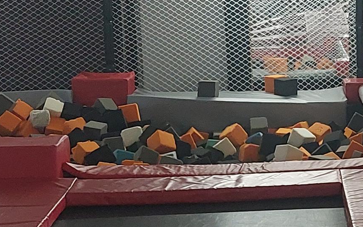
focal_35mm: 126
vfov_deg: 10.4
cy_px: 121
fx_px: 1246
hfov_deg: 16.0
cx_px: 414
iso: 400
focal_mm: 5.23
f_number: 1.8
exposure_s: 1/50
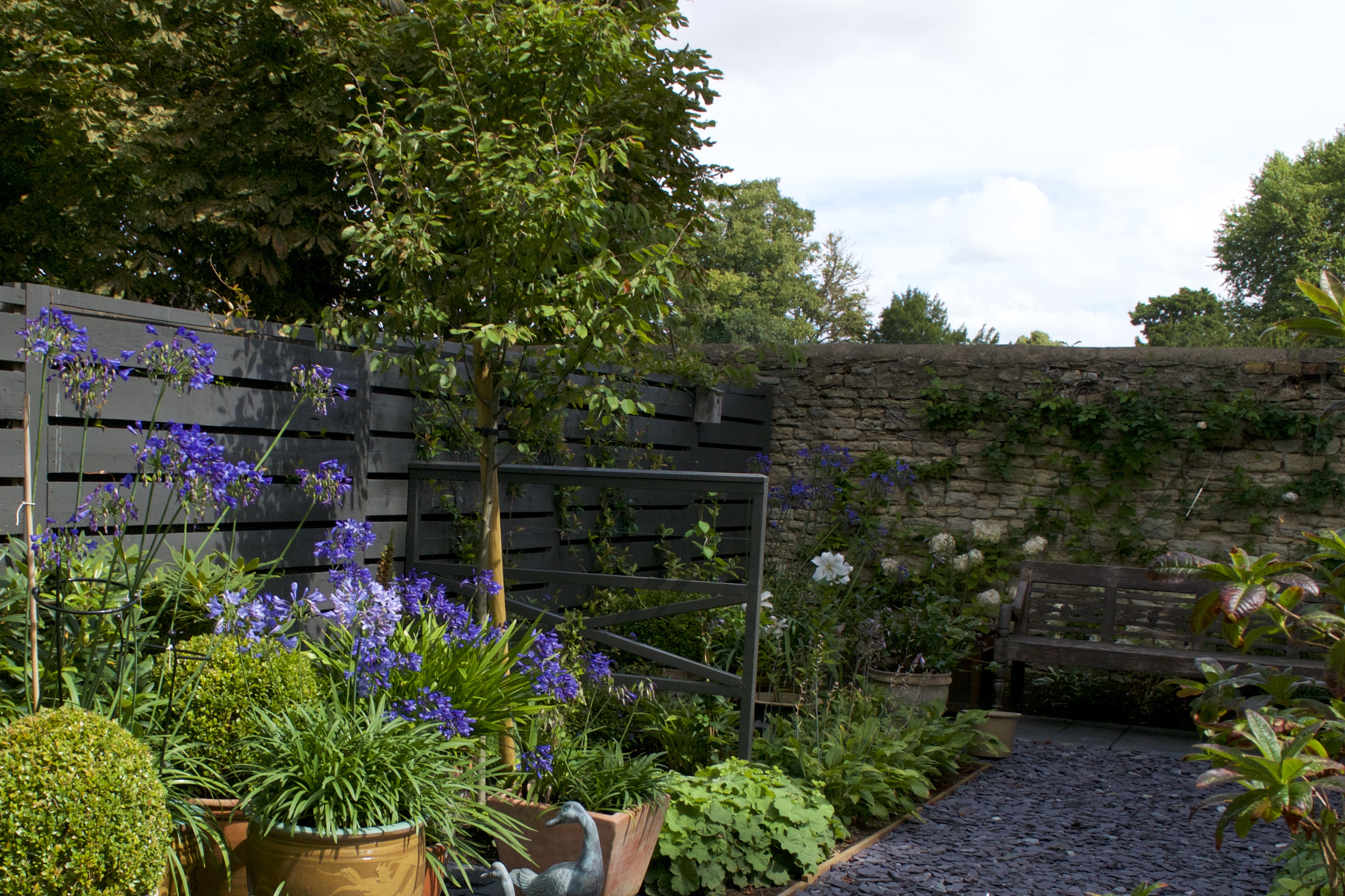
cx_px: 504
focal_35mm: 45
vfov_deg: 29.6
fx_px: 1681
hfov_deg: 43.3
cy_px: 611
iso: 400
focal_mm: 20
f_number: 10
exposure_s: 1/320
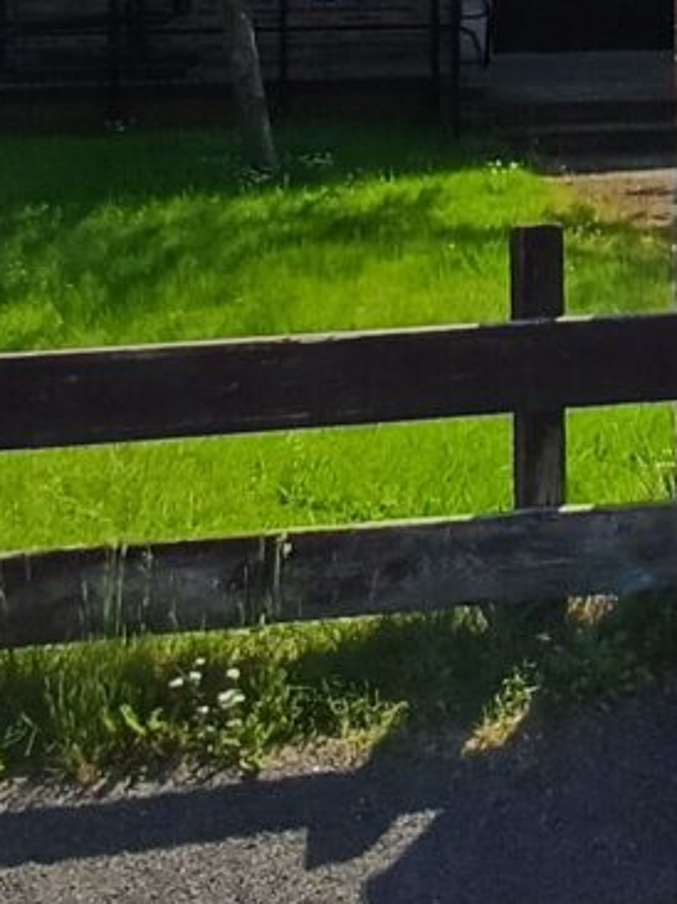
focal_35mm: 70
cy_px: -131
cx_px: 717
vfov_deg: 25.4
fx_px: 1827
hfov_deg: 20.2
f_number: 2.2
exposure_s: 1/2304
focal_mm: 1.64
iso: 40
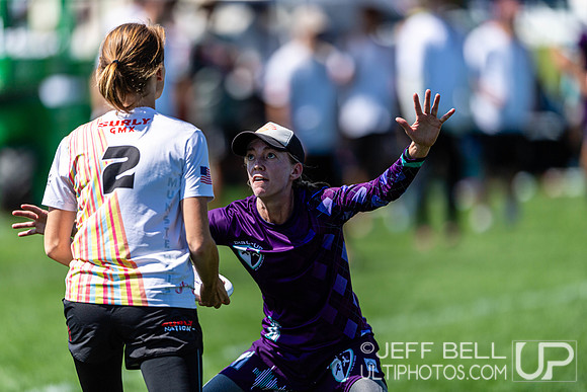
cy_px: 196
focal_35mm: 400
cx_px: 294
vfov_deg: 3.4
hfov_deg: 5.2
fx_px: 6523
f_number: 2.8
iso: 100
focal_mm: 400
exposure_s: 1/2500
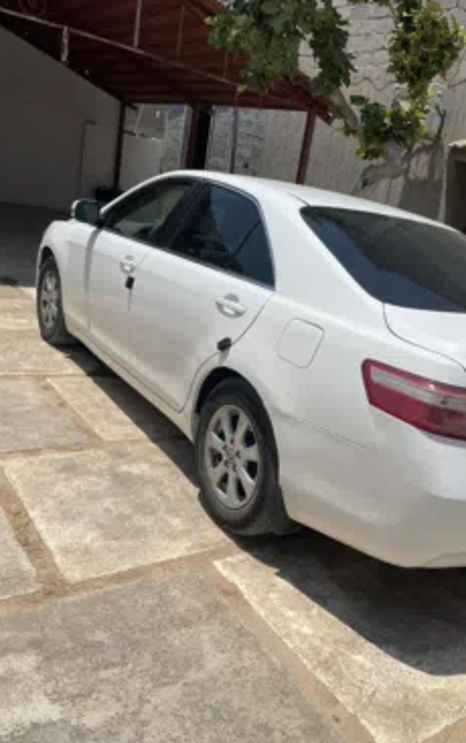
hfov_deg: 41.6
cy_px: 393
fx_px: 608
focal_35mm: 30
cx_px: 294
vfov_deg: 62.8
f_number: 1.6
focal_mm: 4.2
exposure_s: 1/7299
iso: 32
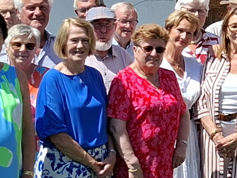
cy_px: -33
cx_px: 441
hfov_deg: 11.1
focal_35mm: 164
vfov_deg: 9.0
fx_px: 1123
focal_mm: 5.54
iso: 50
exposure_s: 1/1934
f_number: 1.8
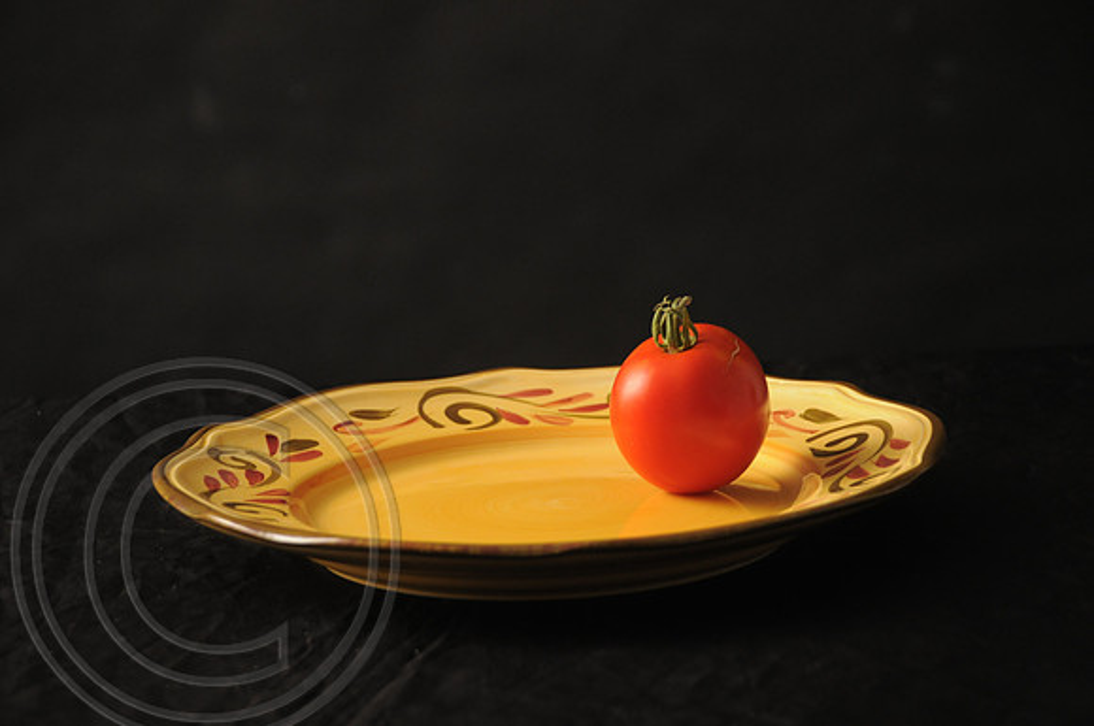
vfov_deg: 11.4
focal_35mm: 120
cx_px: 547
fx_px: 3642
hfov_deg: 17.1
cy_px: 363
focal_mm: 80
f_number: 5.6
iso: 800
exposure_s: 1/100
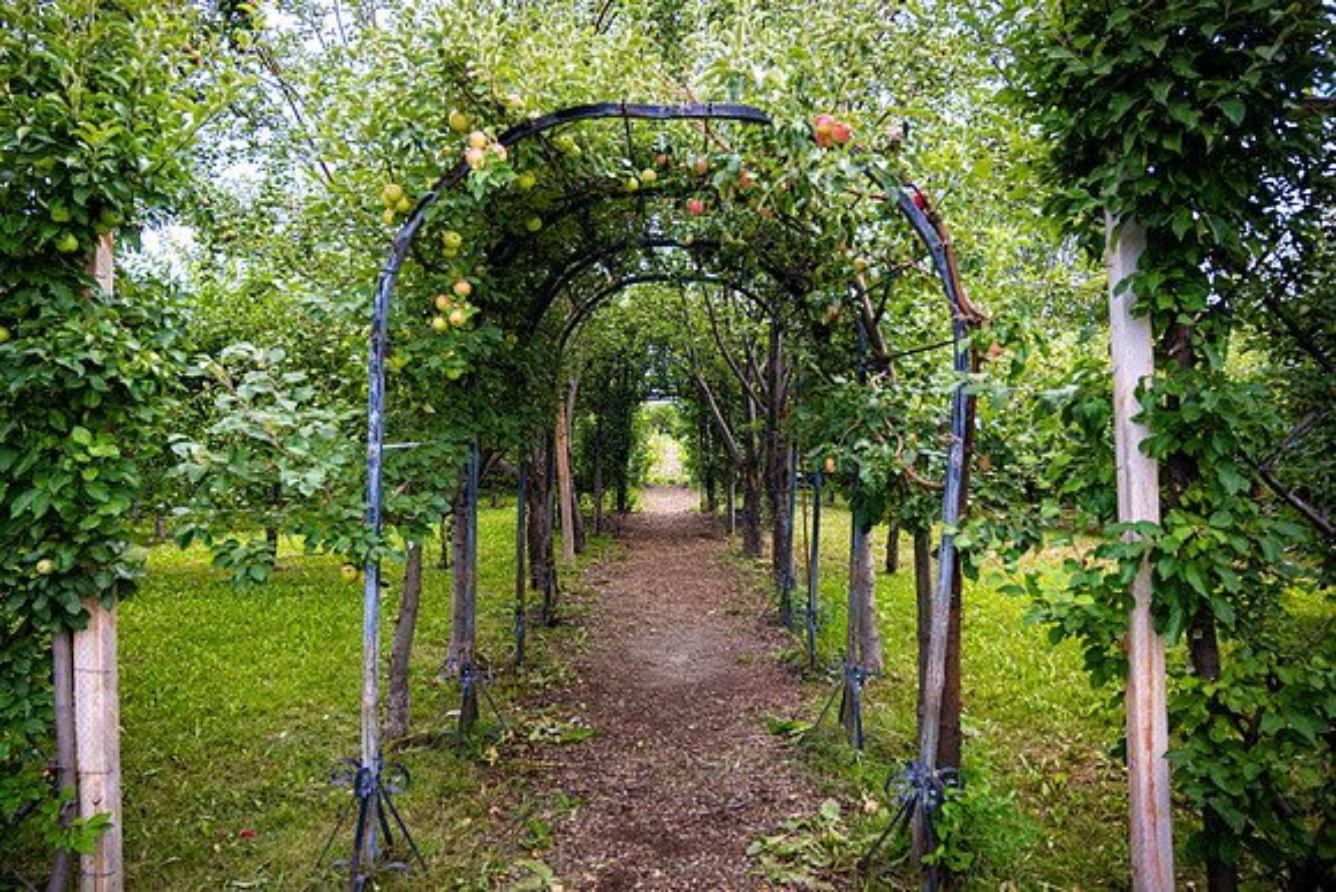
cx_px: 668
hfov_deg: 72.2
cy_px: 446
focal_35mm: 25
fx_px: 916
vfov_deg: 51.9
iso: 125
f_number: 4
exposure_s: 1/400
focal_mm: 24
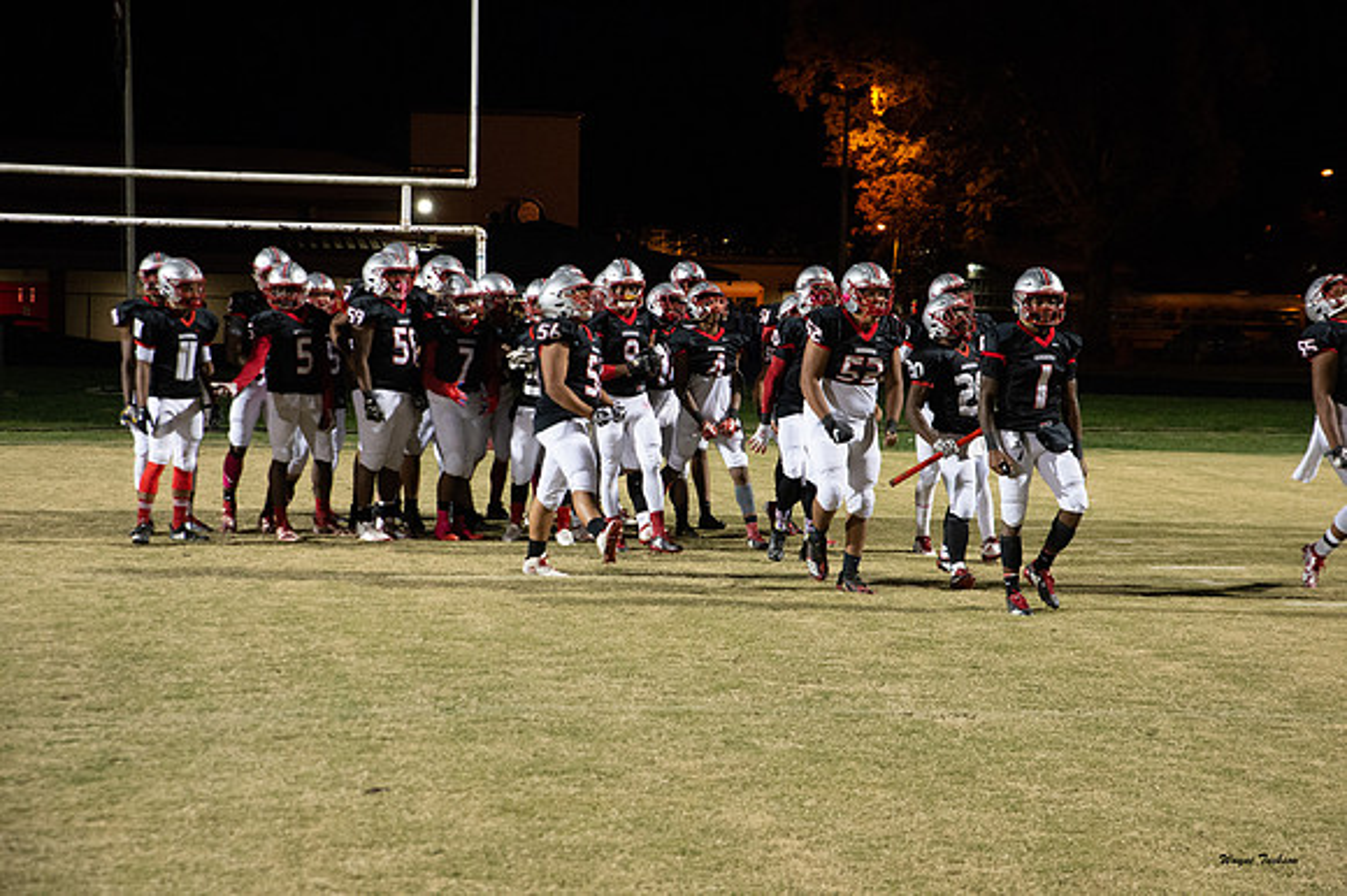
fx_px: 2618
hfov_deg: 28.9
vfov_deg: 19.4
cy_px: 448
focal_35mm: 70
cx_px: 674
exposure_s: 1/320
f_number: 5
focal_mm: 70
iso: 6400
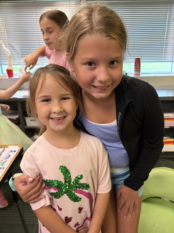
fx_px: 174
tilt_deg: -18.9
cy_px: 116
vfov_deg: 67.3
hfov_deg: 53.1
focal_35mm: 26
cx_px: 87
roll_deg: +1.1
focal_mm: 5.96
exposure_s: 1/38
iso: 500
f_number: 1.6
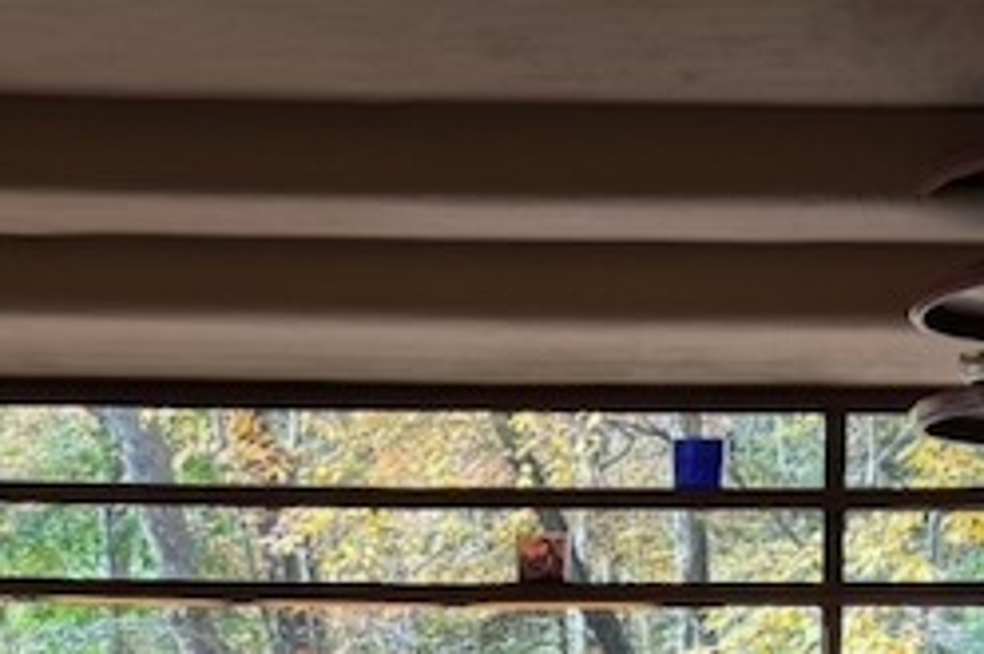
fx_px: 2813
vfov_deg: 12.7
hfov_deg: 19.8
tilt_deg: -4.1
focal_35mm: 103
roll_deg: -0.7
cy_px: 955
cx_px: 381
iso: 64
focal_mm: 6.76
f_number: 1.78
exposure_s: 1/217
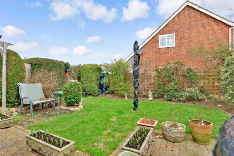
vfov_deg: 67.3
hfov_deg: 89.7
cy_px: 81
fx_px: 117
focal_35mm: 18
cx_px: 104
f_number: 8
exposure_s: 1/125
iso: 200
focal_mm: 10
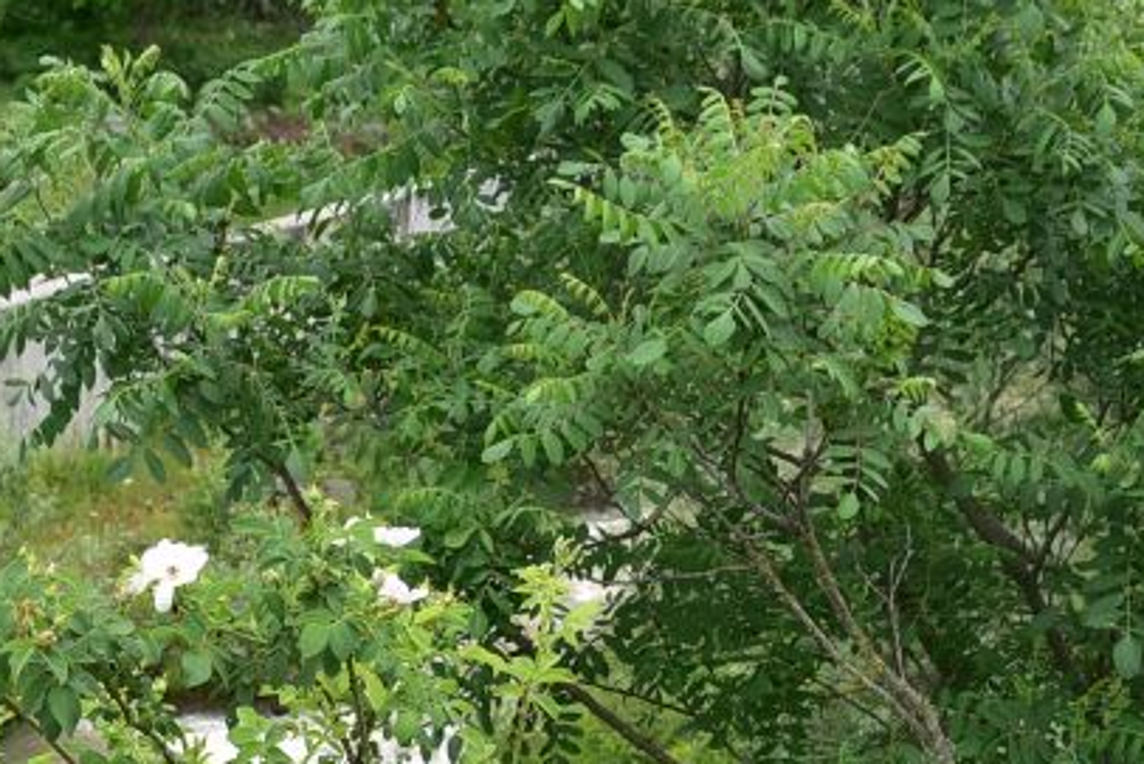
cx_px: 192
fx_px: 5086
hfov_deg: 12.8
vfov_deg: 8.5
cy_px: 949
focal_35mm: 160
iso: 200
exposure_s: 1/125
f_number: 9
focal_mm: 50
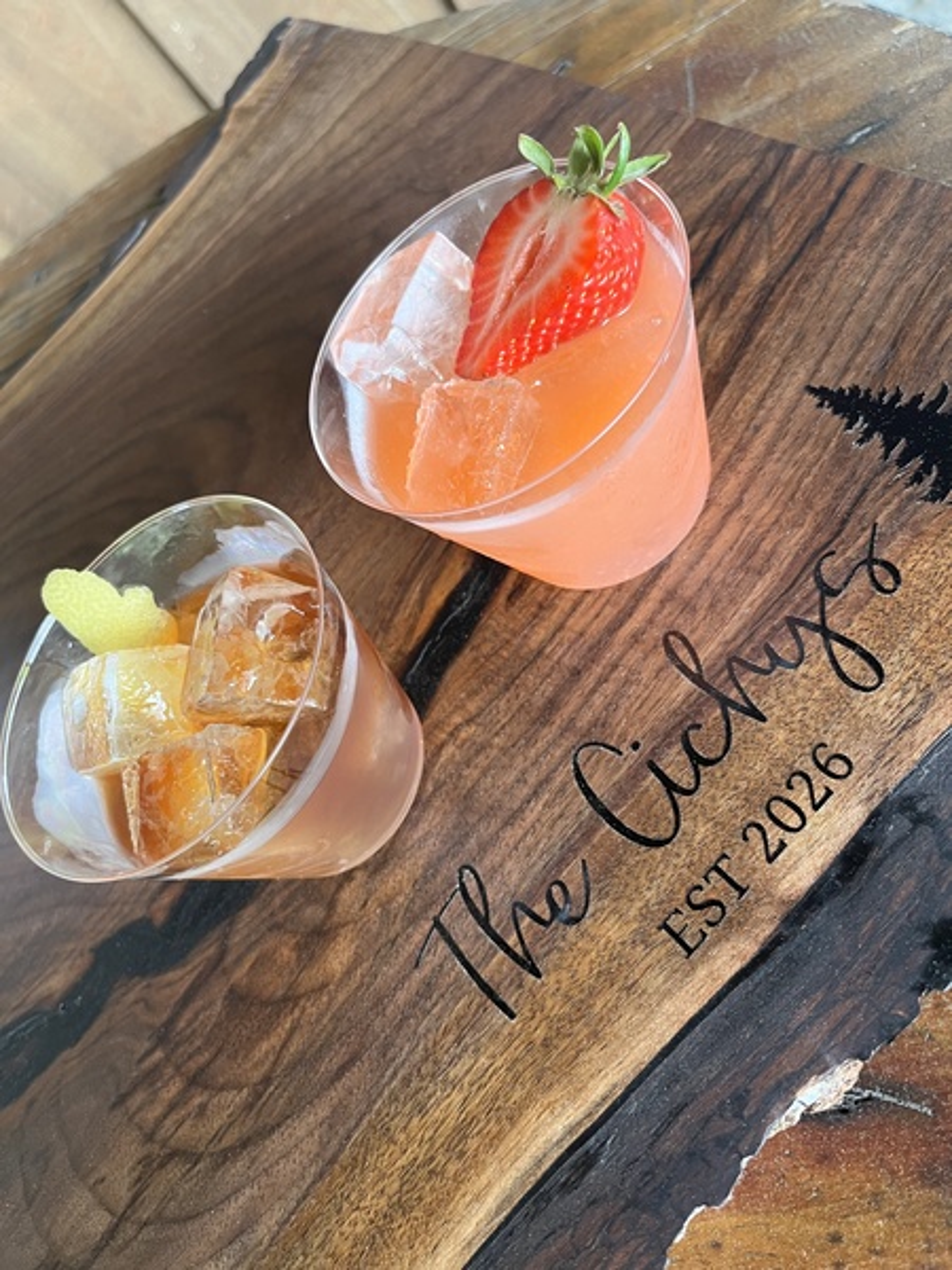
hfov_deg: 53.1
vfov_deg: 67.3
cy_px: 635
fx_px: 953
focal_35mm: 26
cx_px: 476
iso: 125
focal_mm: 5.1
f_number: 1.6
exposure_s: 1/67
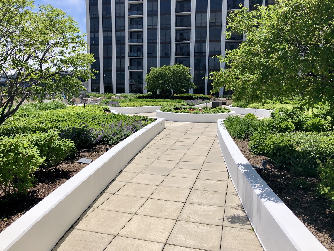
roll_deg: -0.9
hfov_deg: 63.4
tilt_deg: -7.3
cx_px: 167
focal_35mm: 28
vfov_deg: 49.7
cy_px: 126
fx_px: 270
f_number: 1.8
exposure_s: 1/4000
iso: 25
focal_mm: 4
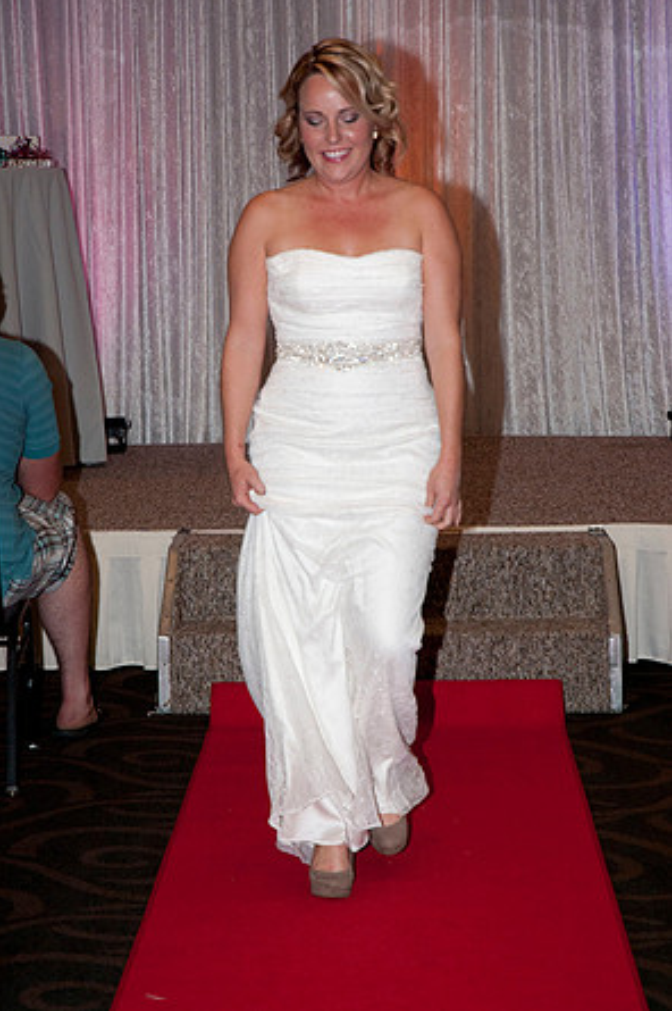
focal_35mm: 91
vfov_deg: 22.4
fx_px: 2552
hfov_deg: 15.0
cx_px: 335
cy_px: 502
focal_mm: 60
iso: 400
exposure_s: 1/160
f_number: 5.6
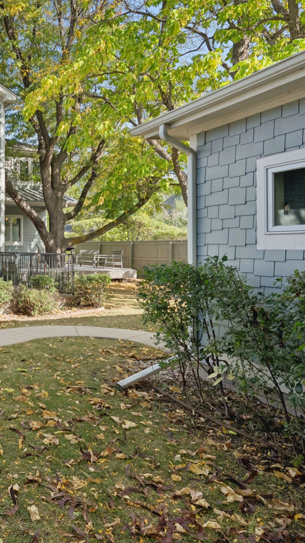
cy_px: 258
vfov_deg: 69.8
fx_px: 388
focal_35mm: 27
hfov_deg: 33.6
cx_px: -73
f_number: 9
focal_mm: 16
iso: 320
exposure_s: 1/400
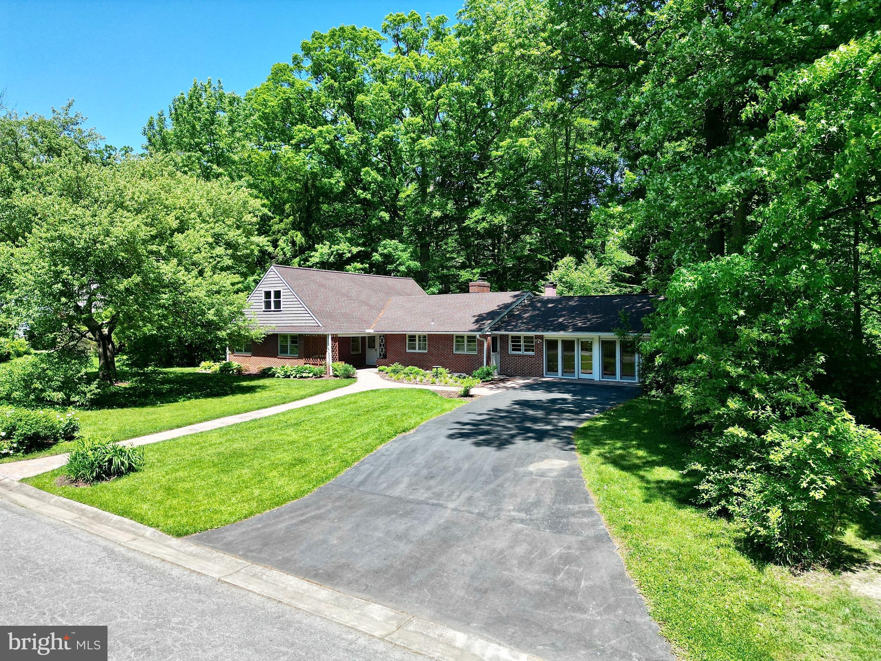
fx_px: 611
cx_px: 440
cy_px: 330
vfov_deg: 56.8
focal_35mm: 24
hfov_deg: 71.6
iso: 100
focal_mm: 6.72
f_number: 1.7
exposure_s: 1/1250
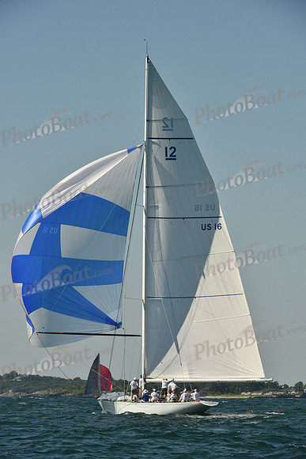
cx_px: 153
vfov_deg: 10.3
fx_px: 2548
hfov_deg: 6.9
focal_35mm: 200
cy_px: 230
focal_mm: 200
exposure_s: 1/1000
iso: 250
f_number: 9
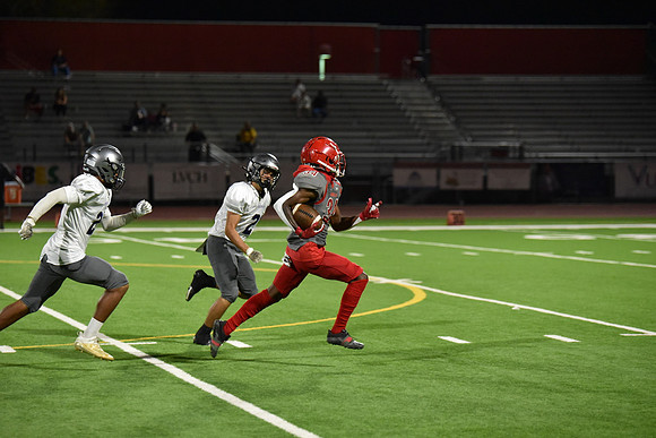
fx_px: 2460
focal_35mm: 135
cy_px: 219
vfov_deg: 10.2
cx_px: 328
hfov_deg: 15.2
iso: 7200
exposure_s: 1/1000
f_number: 2.8
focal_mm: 135
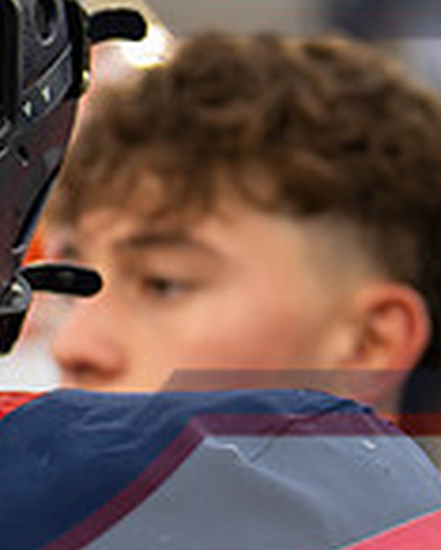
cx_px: -381
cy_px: 221
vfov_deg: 6.2
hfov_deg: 4.9
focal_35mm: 310
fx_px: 5052
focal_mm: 70
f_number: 2.8
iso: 1000
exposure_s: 1/1000
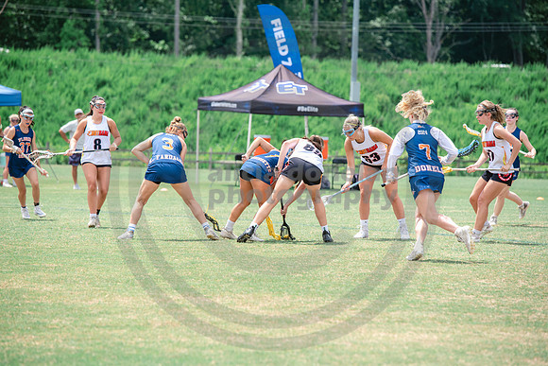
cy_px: 183
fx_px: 3045
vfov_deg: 6.9
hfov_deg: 10.3
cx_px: 274
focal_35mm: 200
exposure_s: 1/1600
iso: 250
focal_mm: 200
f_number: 5
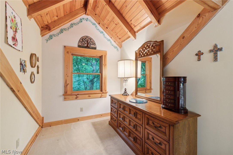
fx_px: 91
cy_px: 78
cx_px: 116
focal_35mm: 14
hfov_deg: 104.3
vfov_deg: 81.2
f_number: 2.8
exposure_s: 1/40
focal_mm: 14
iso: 640
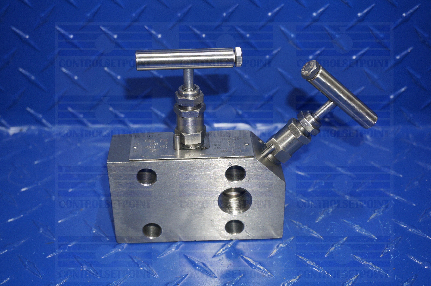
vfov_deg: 27.2
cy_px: 143
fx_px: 592
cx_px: 216
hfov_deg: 40.0
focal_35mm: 50
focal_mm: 33
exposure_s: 1/60
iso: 320
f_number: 5
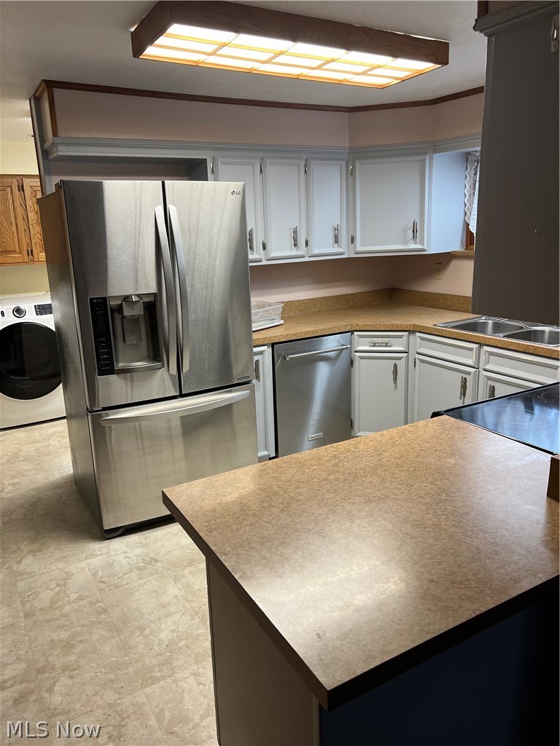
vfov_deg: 67.3
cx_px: 280
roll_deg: +2.0
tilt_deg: -12.7
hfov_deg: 53.1
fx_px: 561
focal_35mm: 26
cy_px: 373
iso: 125
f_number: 1.5
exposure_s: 1/120
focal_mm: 5.7
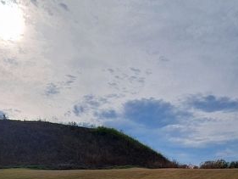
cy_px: 240
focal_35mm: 37
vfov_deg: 29.8
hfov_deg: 49.5
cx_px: 85
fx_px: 254
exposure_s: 1/2240
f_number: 2.2
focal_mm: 1.8
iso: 50
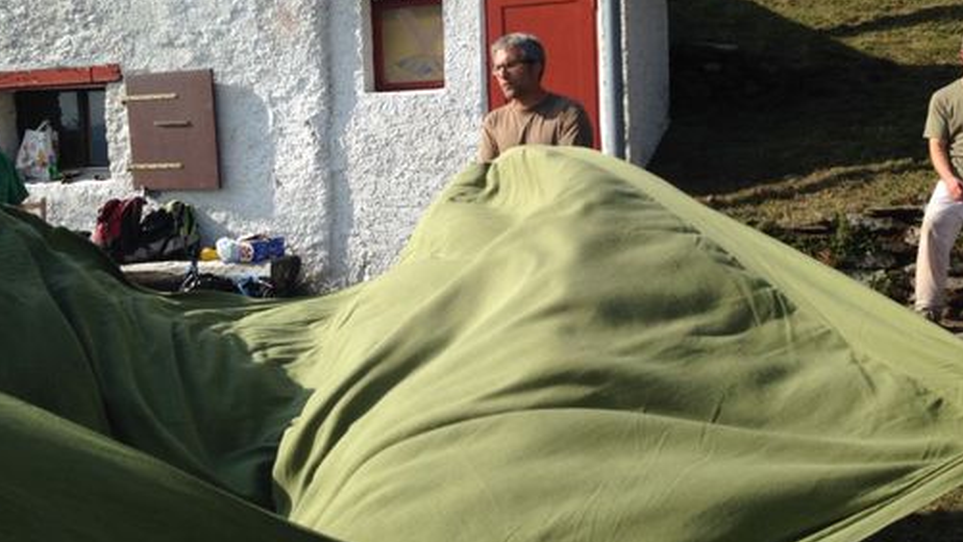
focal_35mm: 43
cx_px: 453
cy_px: 174
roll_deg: +0.1
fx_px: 1098
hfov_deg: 47.3
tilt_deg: -3.1
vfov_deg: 27.5
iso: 50
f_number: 2.4
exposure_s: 1/1391
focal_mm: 4.12
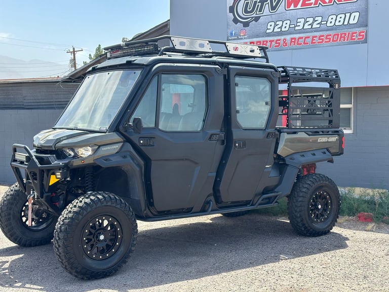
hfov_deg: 39.7
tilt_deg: -2.4
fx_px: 539
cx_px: 194
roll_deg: +0.3
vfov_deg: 30.3
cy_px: 146
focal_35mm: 48
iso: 64
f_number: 1.78
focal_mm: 6.86
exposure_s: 1/1009
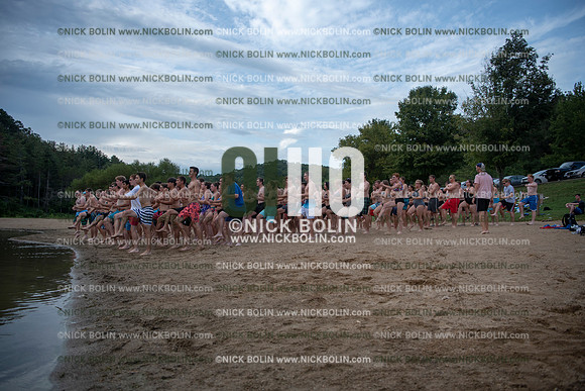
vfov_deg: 43.6
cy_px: 196
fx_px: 488
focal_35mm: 30
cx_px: 292
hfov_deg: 61.9
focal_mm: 30
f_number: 3.2
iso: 160
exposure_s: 1/1600
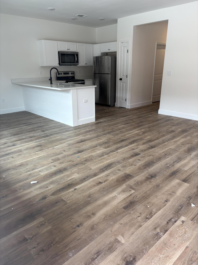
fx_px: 198
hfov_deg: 53.1
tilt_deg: -17.7
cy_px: 132
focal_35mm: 26
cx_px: 99
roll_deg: -0.2
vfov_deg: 67.3
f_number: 1.6
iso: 50
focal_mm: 5.96
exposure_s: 1/120
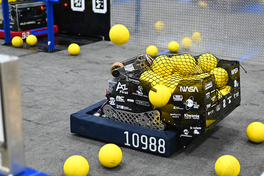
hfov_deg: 33.1
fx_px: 444
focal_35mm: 61
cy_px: 97
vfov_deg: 22.4
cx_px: 146
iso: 1800
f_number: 2
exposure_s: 1/500
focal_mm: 35
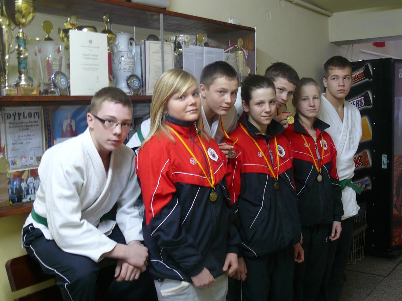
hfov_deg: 46.8
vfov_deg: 36.0
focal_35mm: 40
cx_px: 201
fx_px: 465
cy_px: 150
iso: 200
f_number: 2.8
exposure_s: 1/6
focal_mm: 8.5
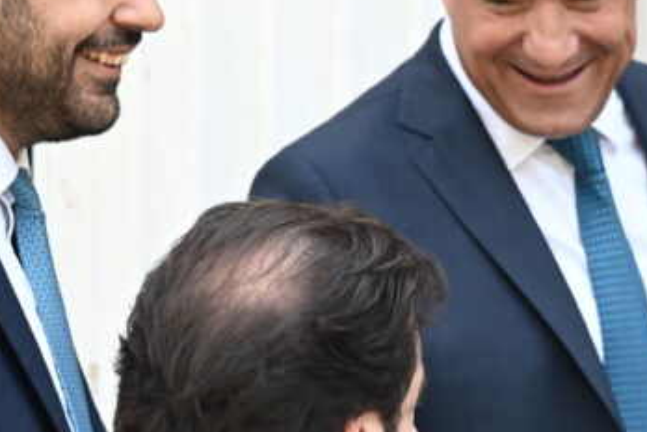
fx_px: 10531
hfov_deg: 3.5
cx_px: 478
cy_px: 268
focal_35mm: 586
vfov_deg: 2.3
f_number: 5
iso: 500
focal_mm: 170
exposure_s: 1/250
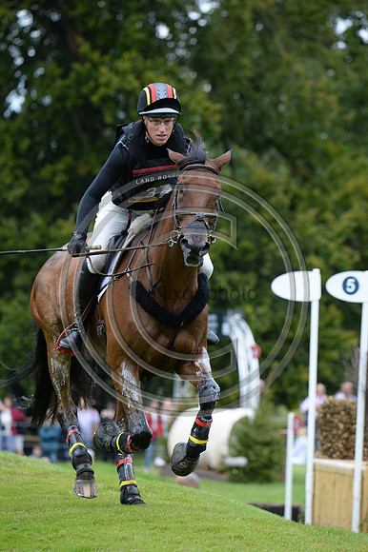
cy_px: 276
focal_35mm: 290
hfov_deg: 4.7
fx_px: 4452
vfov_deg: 7.1
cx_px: 184
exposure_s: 1/1000
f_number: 6.3
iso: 1000
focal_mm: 290
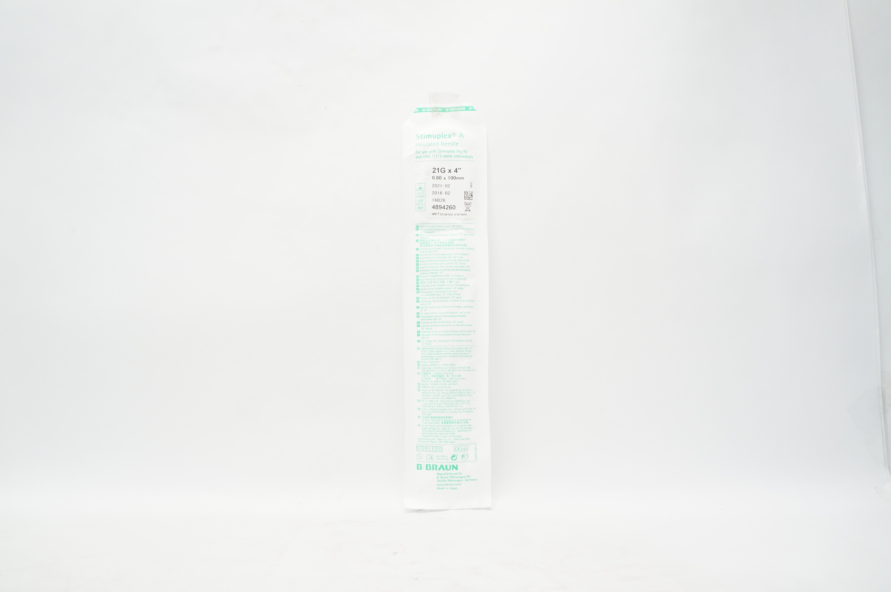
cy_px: 296
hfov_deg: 67.4
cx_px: 446
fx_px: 668
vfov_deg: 47.8
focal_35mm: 27
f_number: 5
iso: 800
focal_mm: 18
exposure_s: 1/100
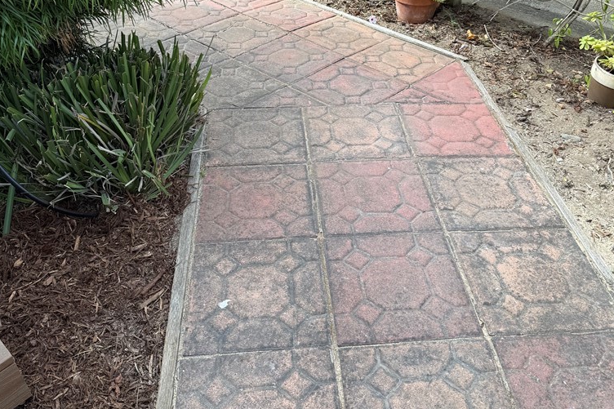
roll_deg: +1.6
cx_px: 305
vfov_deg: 38.3
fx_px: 580
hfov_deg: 55.8
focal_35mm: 34
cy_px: 128
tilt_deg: -34.5
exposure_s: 1/868
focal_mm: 6.76
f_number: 1.78
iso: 80
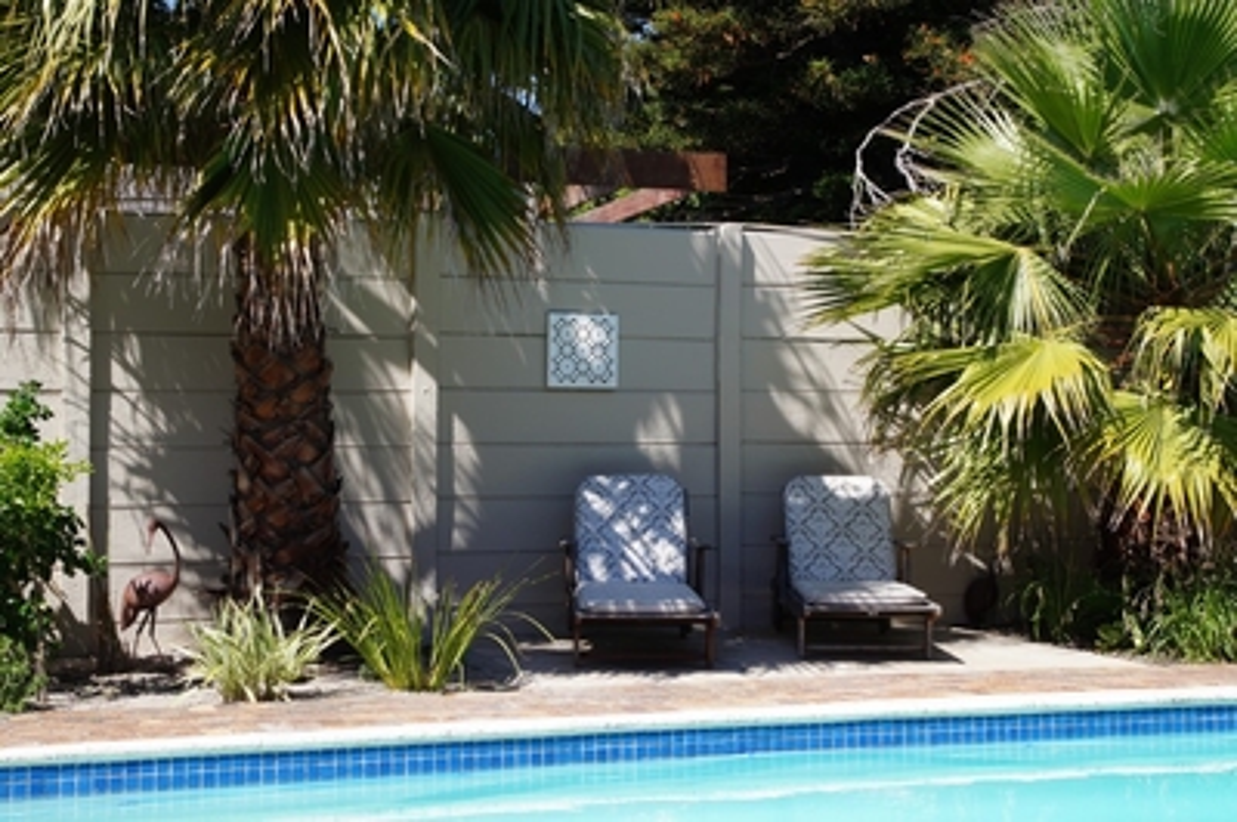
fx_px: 1802
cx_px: 618
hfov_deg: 37.9
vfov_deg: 25.7
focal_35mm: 52
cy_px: 411
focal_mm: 35
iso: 100
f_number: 8
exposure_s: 1/125
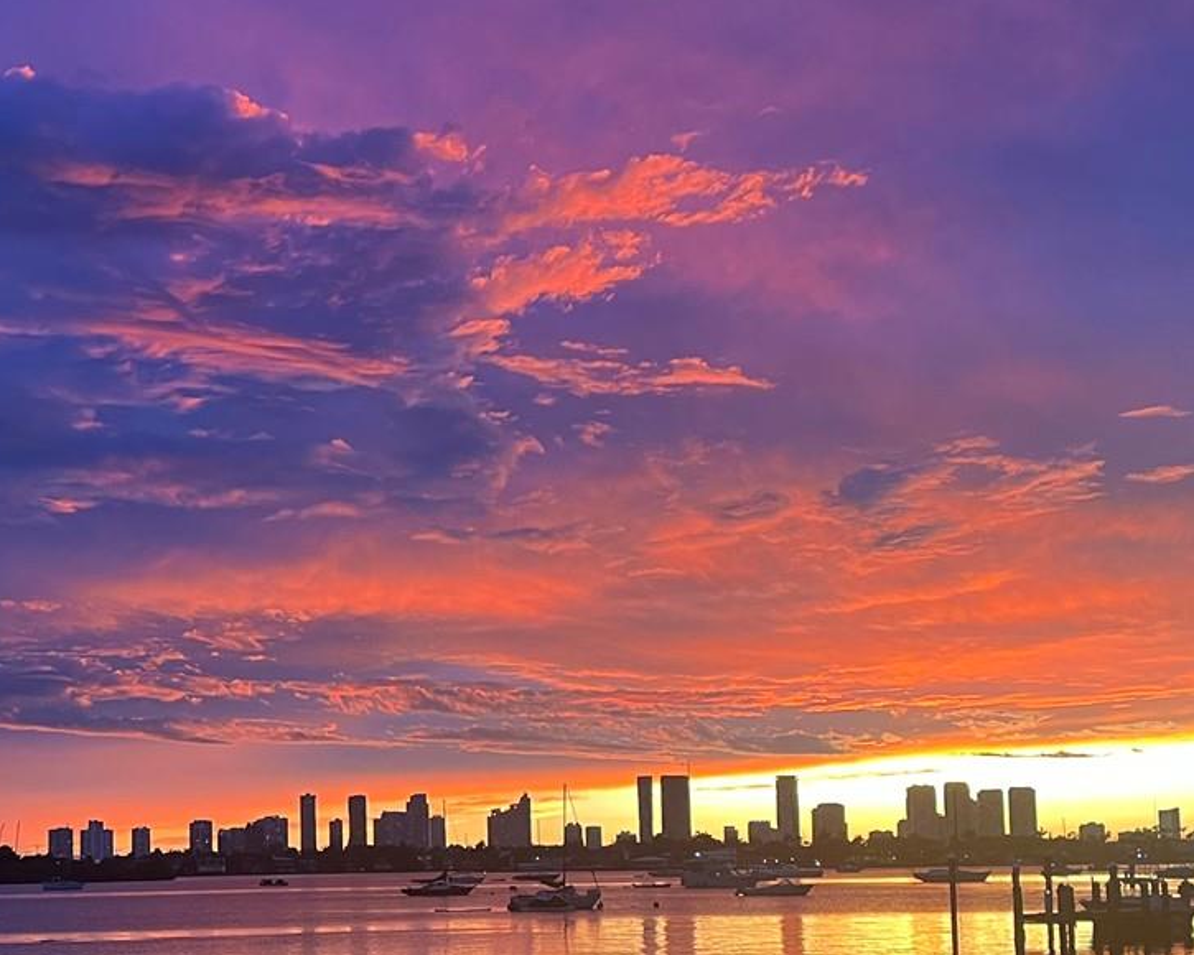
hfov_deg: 33.3
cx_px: 407
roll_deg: +1.3
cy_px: 662
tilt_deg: +4.0
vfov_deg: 26.9
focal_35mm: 56
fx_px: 1979
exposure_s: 1/83
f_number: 1.6
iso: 125
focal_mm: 5.1
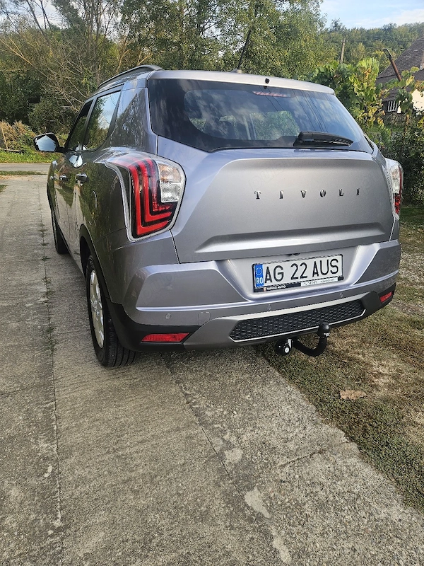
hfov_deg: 58.9
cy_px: 283
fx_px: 376
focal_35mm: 23
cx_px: 212
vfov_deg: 73.9
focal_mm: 5.4
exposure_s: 1/244
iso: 25
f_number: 1.8
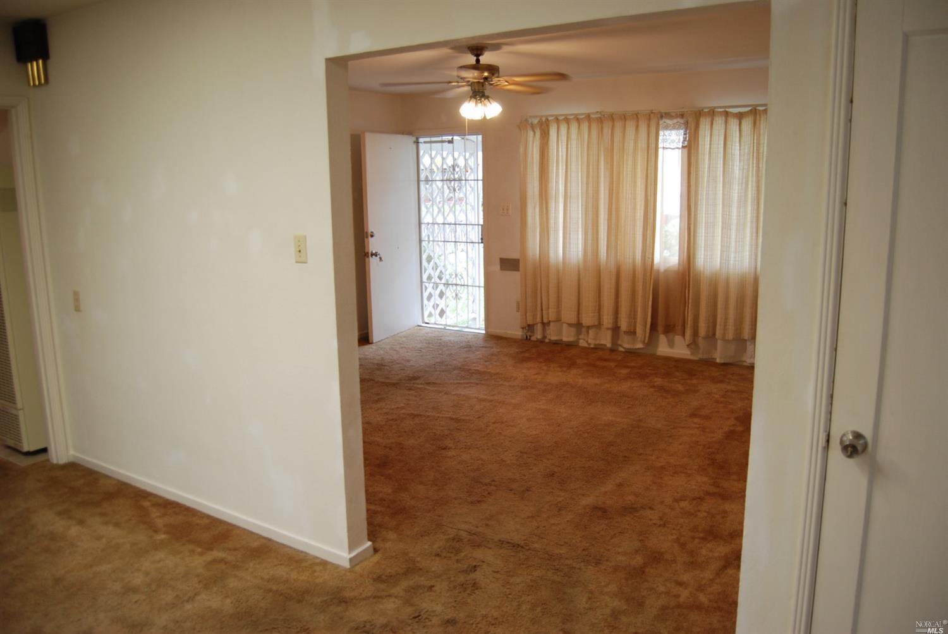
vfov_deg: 48.0
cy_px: 317
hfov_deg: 67.3
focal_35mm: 27
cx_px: 474
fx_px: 712
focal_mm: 18
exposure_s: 1/25
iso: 400
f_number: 3.5
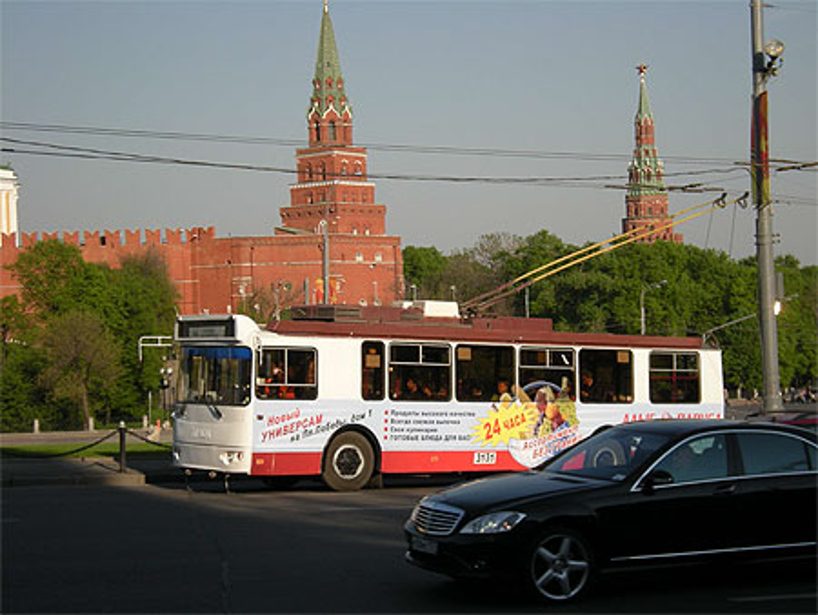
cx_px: 409
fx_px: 1844
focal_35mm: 78
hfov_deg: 25.0
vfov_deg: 18.9
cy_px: 308
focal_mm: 13
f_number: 4.8
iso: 64
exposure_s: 1/391
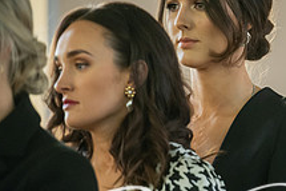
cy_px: 122
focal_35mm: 645
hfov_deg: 3.2
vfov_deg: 2.1
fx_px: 5120
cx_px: 382
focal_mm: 200
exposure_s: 1/125
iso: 1000
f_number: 2.8
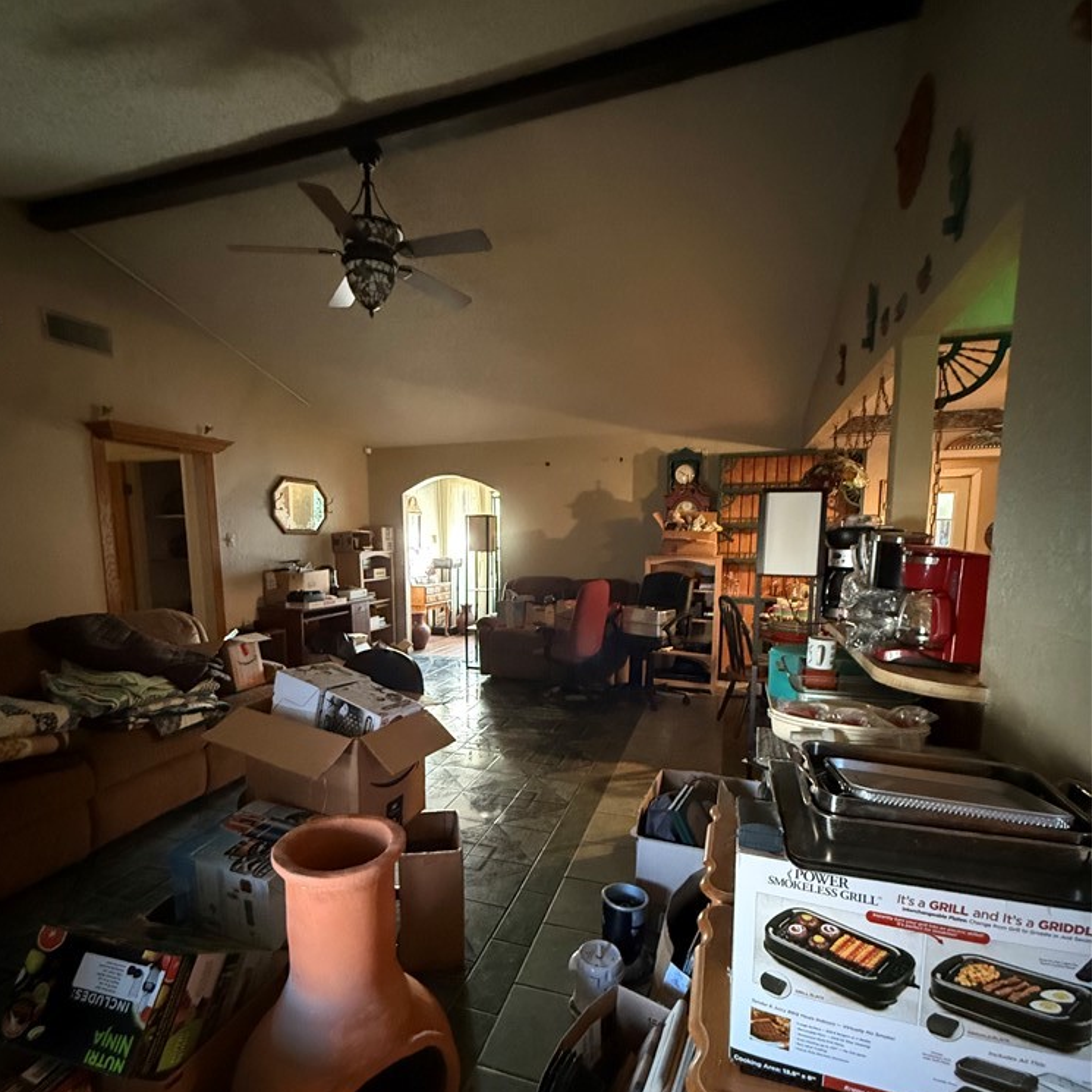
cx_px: 531
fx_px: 607
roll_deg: +0.3
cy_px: 608
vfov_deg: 83.6
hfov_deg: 83.9
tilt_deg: -5.0
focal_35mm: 17
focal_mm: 2.22
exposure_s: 1/30
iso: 1250
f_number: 2.2
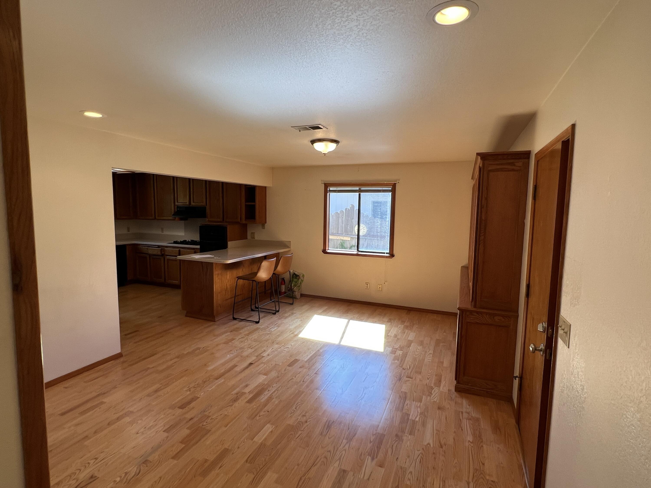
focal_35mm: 13
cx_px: 326
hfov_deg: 106.2
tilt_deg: -6.0
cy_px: 244
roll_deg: -1.2
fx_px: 244
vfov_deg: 89.9
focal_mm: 1.57
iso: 50
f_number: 1.8
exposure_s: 1/120
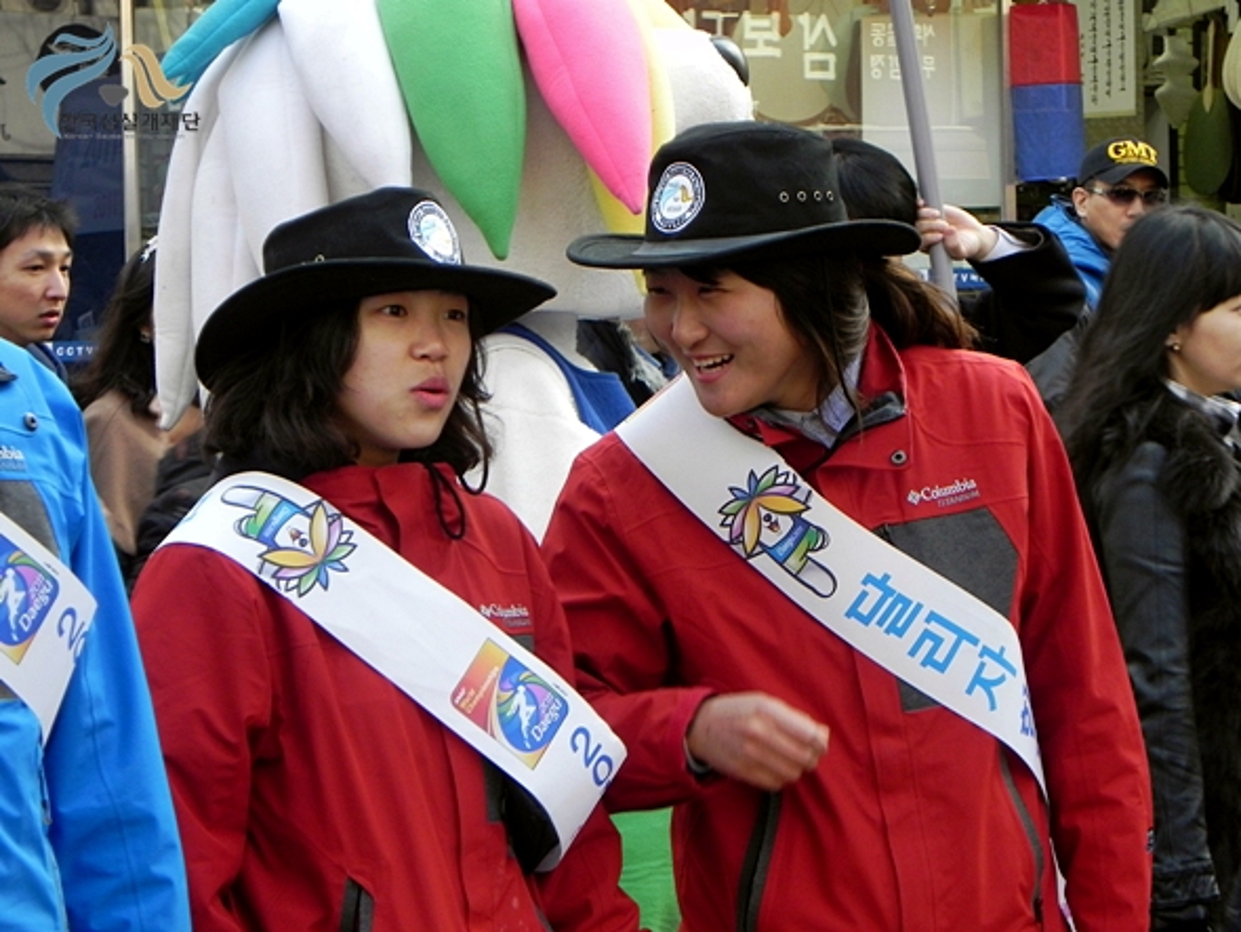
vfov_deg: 11.5
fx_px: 4627
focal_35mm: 129
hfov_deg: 15.3
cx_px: 620
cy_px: 466
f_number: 4.5
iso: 160
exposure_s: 1/130
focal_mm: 23
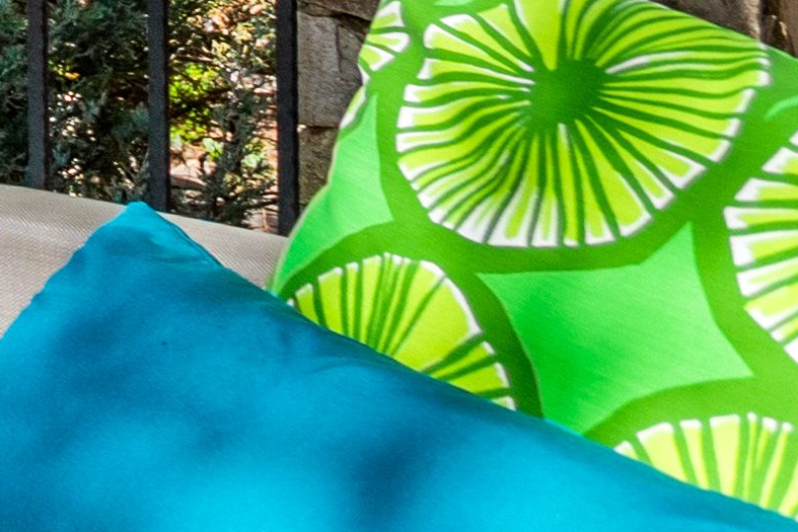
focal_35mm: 130
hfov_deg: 9.2
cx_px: -2065
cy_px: -656
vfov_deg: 9.6
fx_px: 2882
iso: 400
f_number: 7.1
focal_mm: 17
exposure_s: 1/800
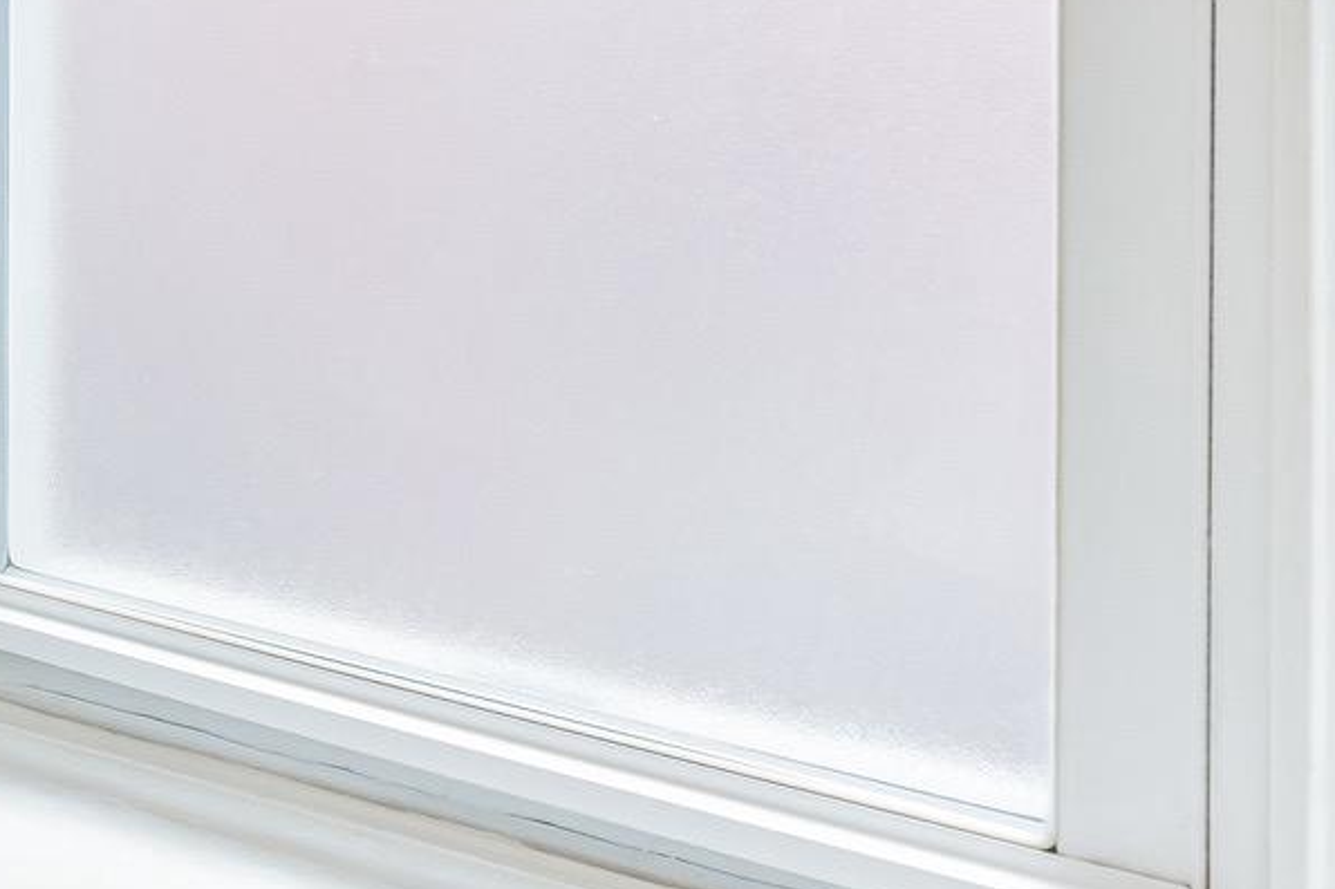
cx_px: -708
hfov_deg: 25.9
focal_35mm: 55
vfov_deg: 23.4
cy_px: -41
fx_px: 2039
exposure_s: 1/30
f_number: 6.3
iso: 800
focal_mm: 16
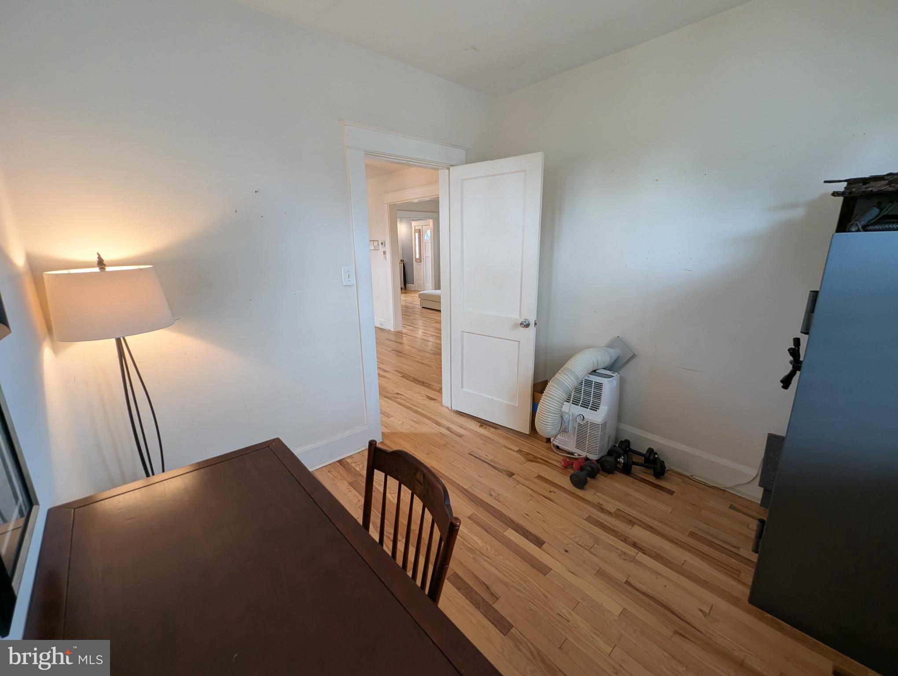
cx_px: 449
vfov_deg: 90.1
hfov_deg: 106.1
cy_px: 338
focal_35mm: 13
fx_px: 338
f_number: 2.2
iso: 79
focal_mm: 1.95
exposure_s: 1/24
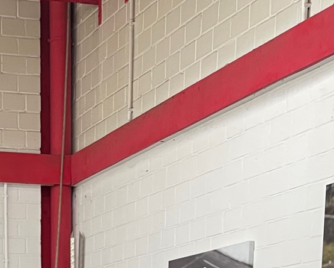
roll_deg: +0.7
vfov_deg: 13.4
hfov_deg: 20.1
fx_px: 910
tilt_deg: -12.4
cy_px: 591
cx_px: -7
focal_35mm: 92
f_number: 1.6
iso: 125
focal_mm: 4.2
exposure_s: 1/50
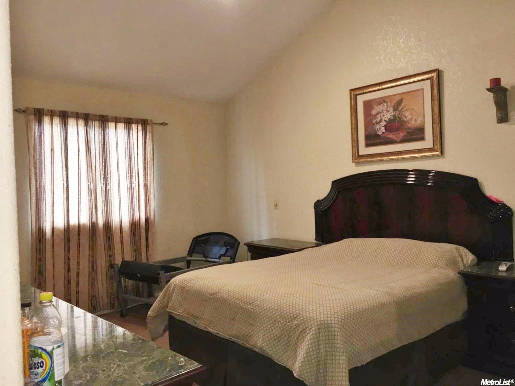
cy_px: 193
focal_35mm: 29
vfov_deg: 48.2
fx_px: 431
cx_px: 258
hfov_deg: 61.7
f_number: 2.2
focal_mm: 4.15
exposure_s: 1/24
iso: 40
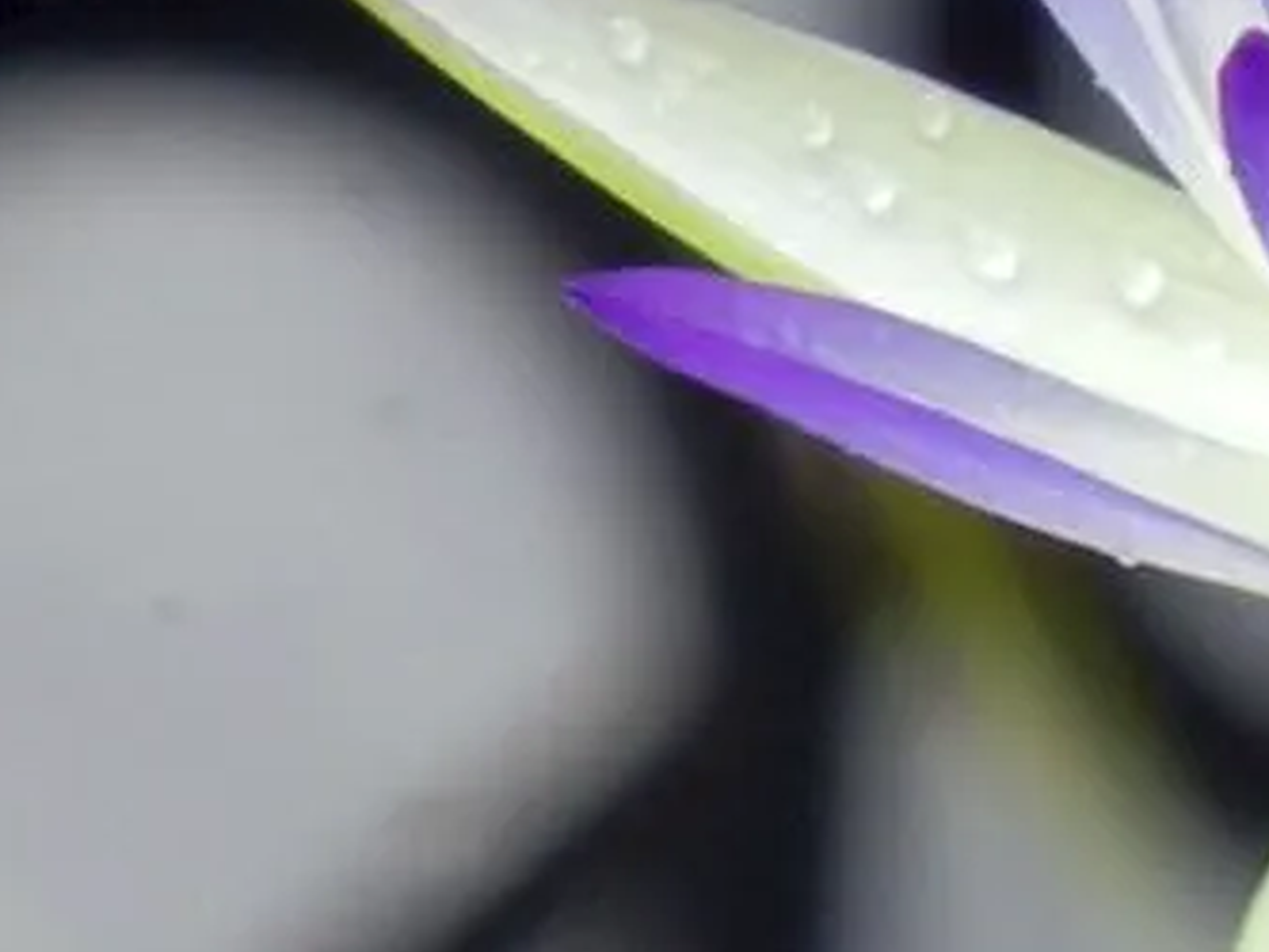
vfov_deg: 1.8
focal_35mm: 806
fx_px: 29558
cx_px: 1749
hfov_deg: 2.5
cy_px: 129
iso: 160
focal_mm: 47.2
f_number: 5.1
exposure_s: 1/164
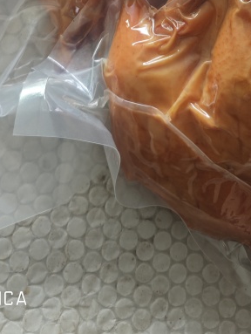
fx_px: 618
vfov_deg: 25.0
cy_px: -130
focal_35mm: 64
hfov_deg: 22.9
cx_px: 166
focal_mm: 6.55
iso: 320
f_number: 1.6
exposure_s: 1/50
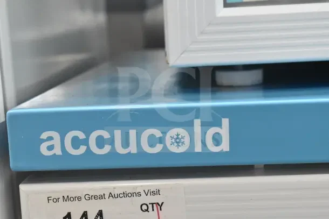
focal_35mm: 82
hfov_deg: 24.6
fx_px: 754
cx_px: 164
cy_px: 110
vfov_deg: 16.6
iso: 6400
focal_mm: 55
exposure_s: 1/320
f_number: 5.6
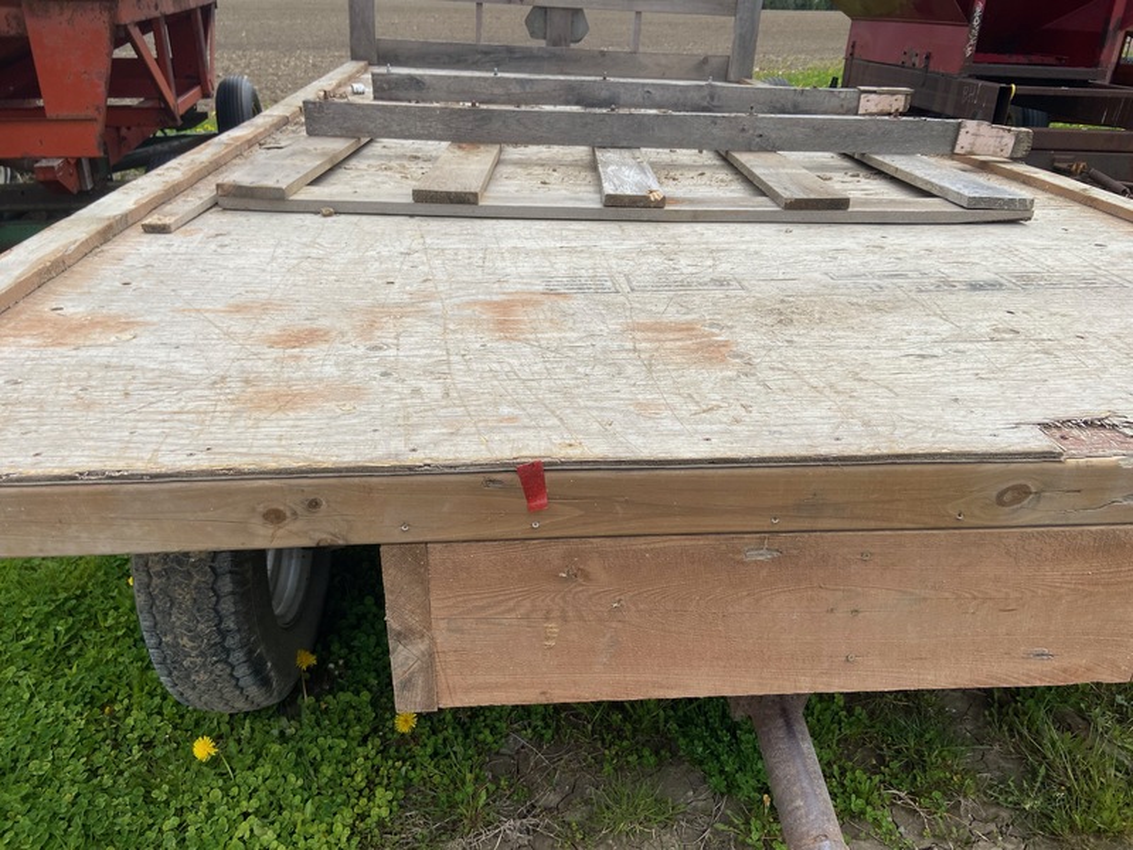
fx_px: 851
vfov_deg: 53.1
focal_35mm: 26
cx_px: 566
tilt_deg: -26.0
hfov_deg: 67.3
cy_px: 425
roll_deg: -1.5
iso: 32
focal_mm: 4.25
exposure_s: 1/3205
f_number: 1.8
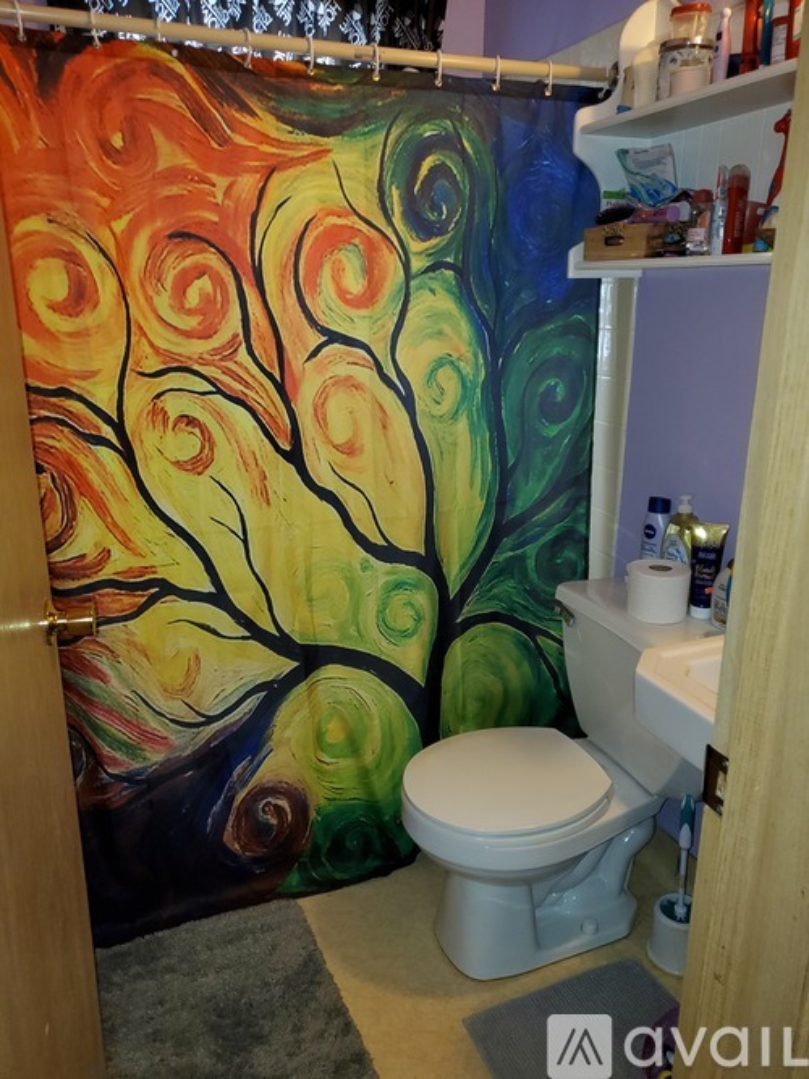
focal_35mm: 26
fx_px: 810
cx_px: 404
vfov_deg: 67.3
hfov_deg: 53.0
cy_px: 540
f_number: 1.5
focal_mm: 4.3
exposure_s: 1/24
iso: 100
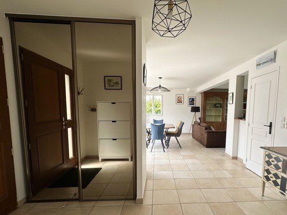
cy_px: 125
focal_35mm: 19
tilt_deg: -5.5
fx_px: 158
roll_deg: -1.0
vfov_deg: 68.2
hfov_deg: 83.9
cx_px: 168
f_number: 2.2
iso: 40
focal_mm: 2.22
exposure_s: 1/125
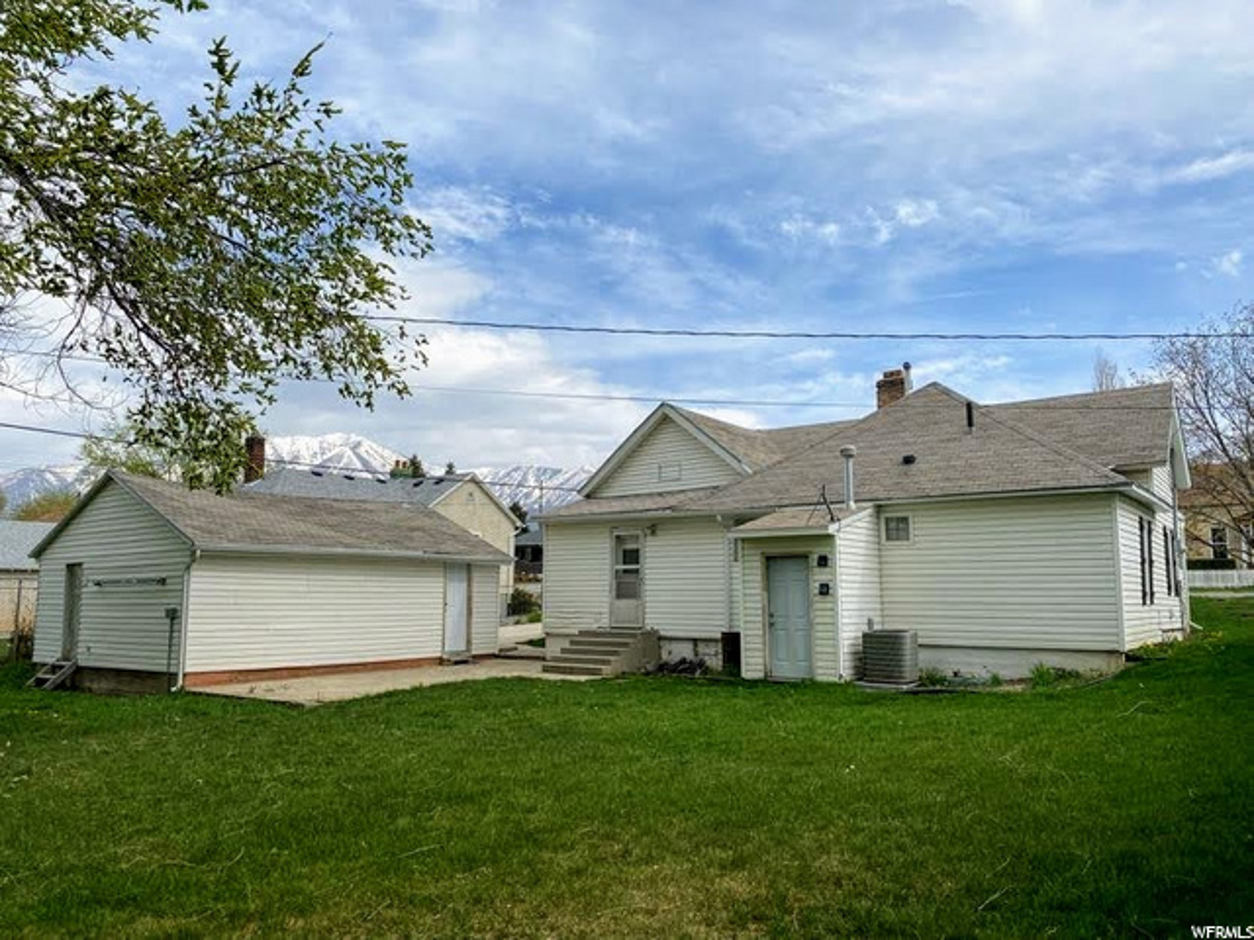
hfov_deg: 67.3
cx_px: 627
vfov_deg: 53.1
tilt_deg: +7.2
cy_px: 470
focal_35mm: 26
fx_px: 942
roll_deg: -0.1
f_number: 1.8
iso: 32
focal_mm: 4.25
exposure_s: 1/3125
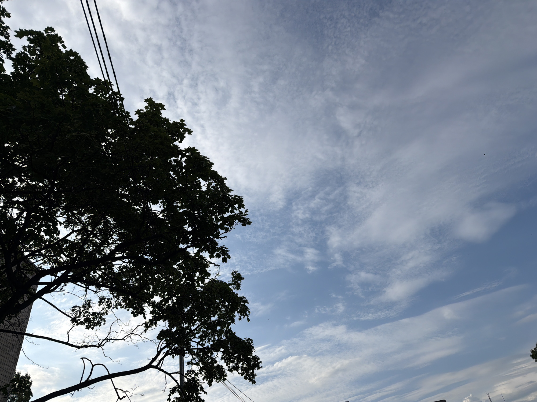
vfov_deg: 56.8
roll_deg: +12.0
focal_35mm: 24
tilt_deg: +41.7
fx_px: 372
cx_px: 268
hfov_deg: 71.6
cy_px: 201
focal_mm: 6.76
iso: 80
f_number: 1.78
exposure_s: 1/9091
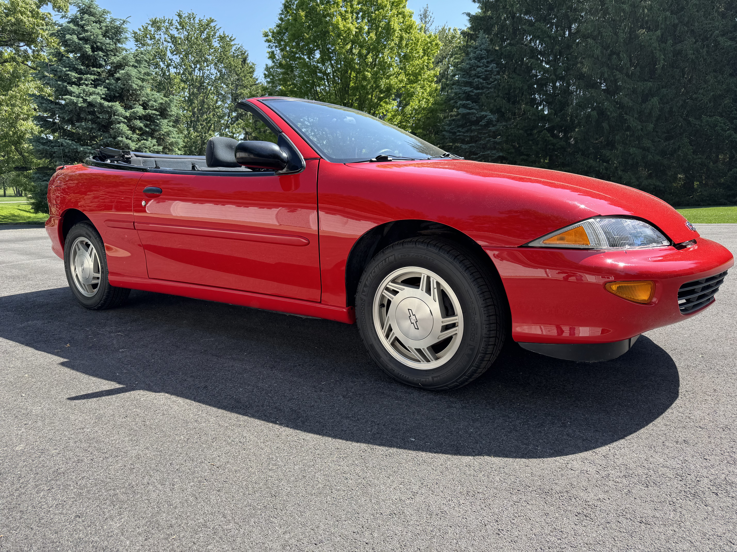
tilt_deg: -11.6
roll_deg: +0.4
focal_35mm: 24
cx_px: 368
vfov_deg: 56.8
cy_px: 276
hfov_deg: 71.6
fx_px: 511
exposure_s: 1/1076
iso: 80
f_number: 1.78
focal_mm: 6.76
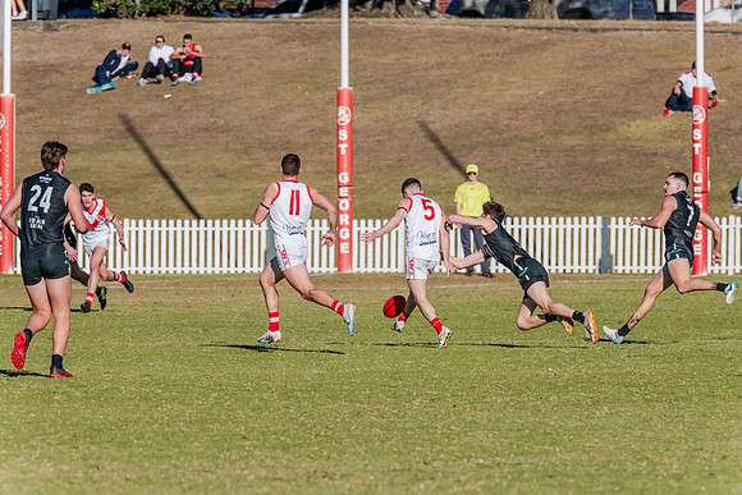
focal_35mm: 433
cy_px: 250
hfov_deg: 4.8
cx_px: 379
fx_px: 8921
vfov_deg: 3.2
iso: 800
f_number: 9
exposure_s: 1/2000
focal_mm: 420
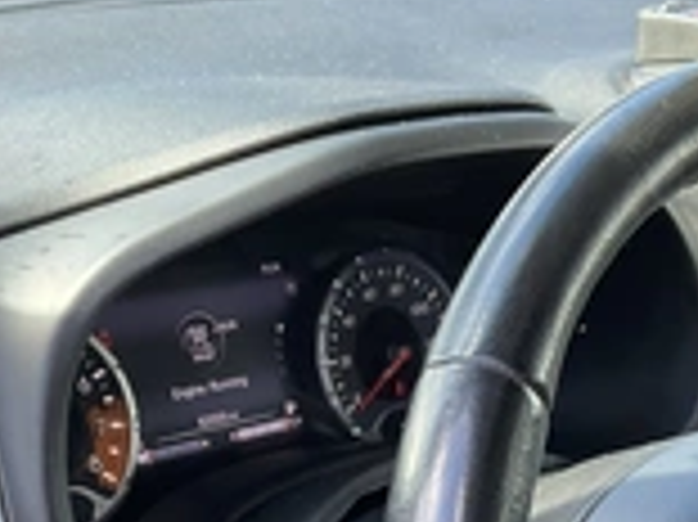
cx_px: 356
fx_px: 1511
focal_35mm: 75
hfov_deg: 26.0
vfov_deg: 18.5
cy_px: 639
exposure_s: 1/122
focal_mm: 3
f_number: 1.8
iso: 50
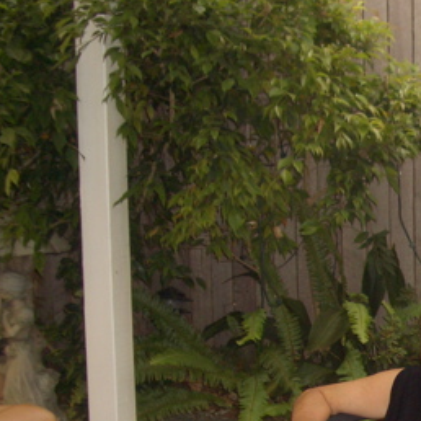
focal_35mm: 90
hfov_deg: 18.4
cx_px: 496
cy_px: 354
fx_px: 1238
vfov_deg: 19.0
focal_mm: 6.8
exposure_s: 1/60
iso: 100
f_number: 2.8
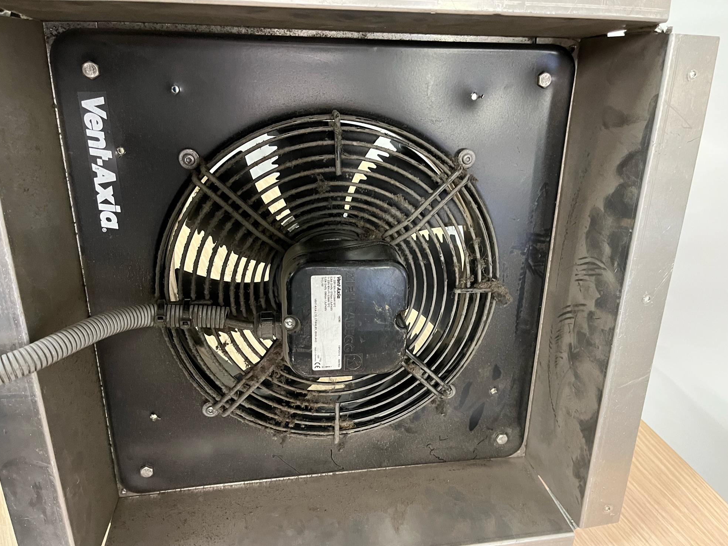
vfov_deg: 51.3
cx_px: 372
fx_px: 568
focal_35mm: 27
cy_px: 282
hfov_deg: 65.3
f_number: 1.6
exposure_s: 1/50
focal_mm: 5.1
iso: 500
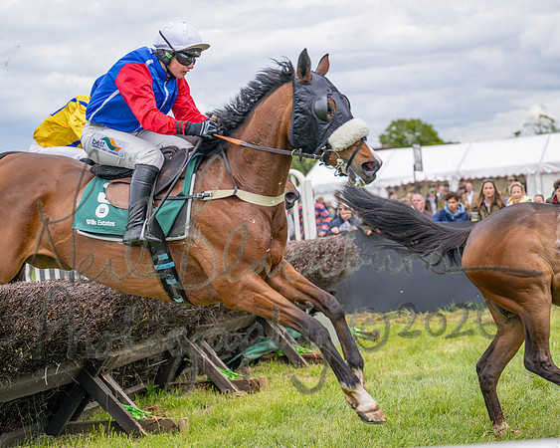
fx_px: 1337
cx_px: 344
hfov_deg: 23.6
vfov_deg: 19.0
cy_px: 229
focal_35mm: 81
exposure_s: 1/1600
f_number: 2.8
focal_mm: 70
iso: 200
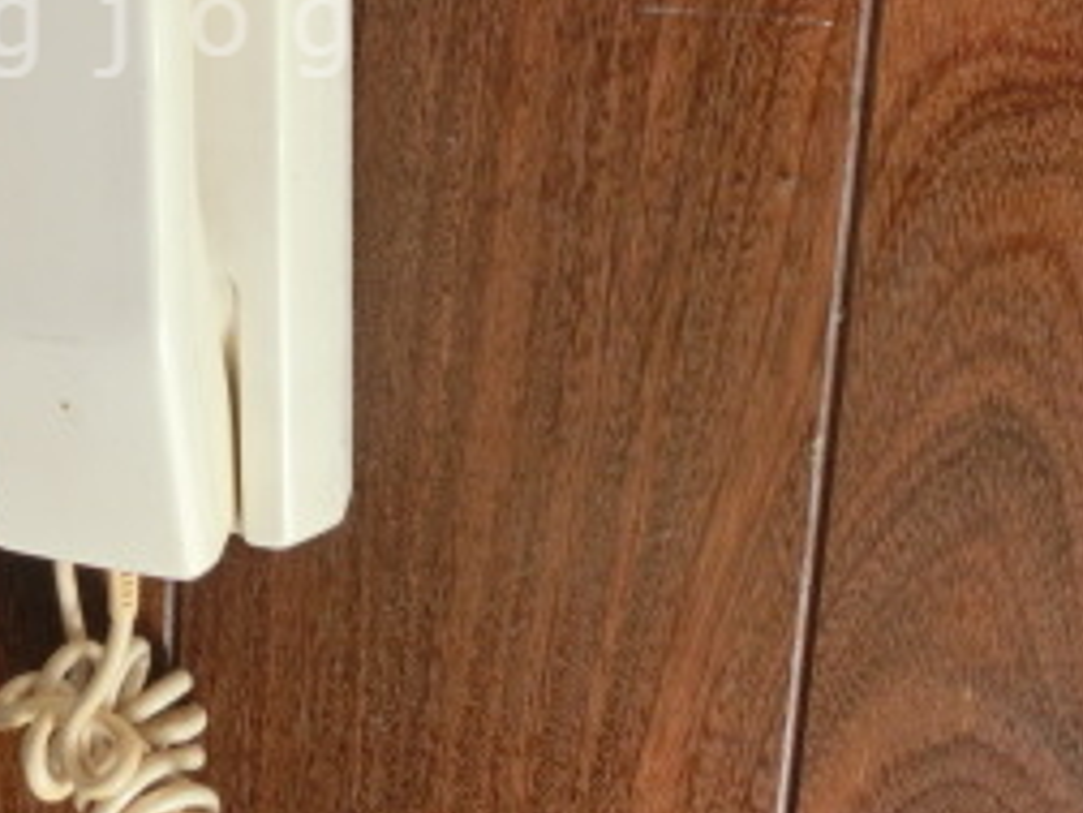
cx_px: 77
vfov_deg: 23.2
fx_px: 1908
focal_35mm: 61
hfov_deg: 30.1
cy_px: 26
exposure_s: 1/125
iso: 80
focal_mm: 4.24
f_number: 3
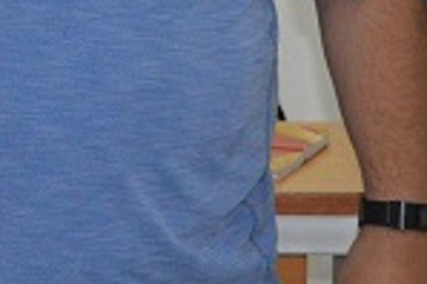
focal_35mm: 317
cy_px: -240
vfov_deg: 4.3
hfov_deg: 6.5
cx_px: 11
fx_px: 3760
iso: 2500
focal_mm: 45
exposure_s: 1/200
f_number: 5
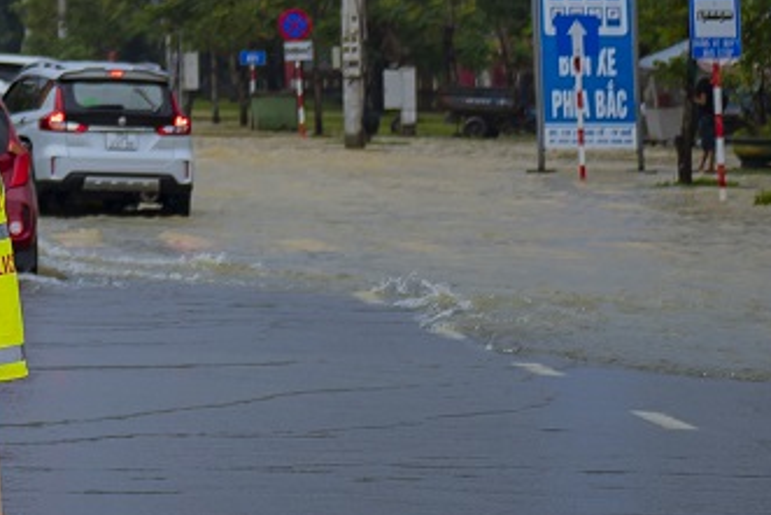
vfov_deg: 5.8
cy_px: -622
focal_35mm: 228
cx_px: -574
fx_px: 4885
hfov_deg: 8.7
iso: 100
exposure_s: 1/640
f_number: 2.8
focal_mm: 43
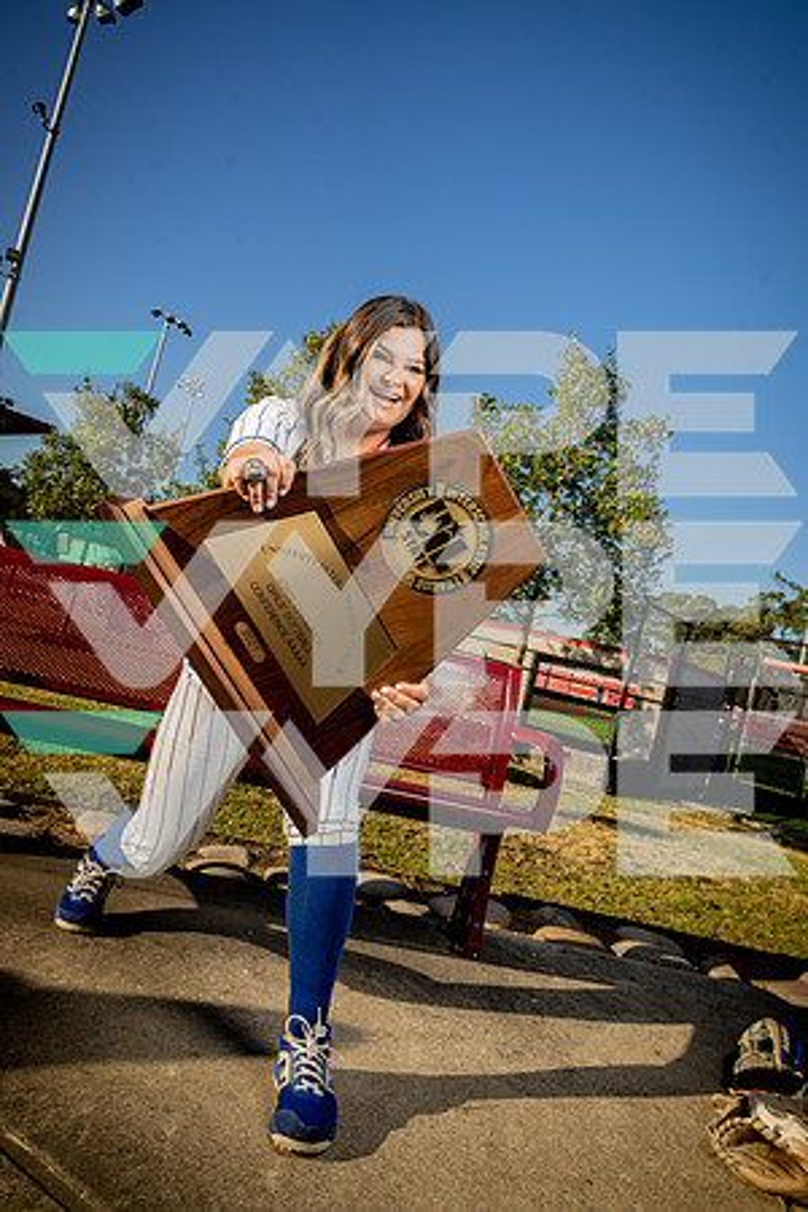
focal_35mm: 26
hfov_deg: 49.6
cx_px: 404
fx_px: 875
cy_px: 606
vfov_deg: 69.4
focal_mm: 26
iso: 125
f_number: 10
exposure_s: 1/250
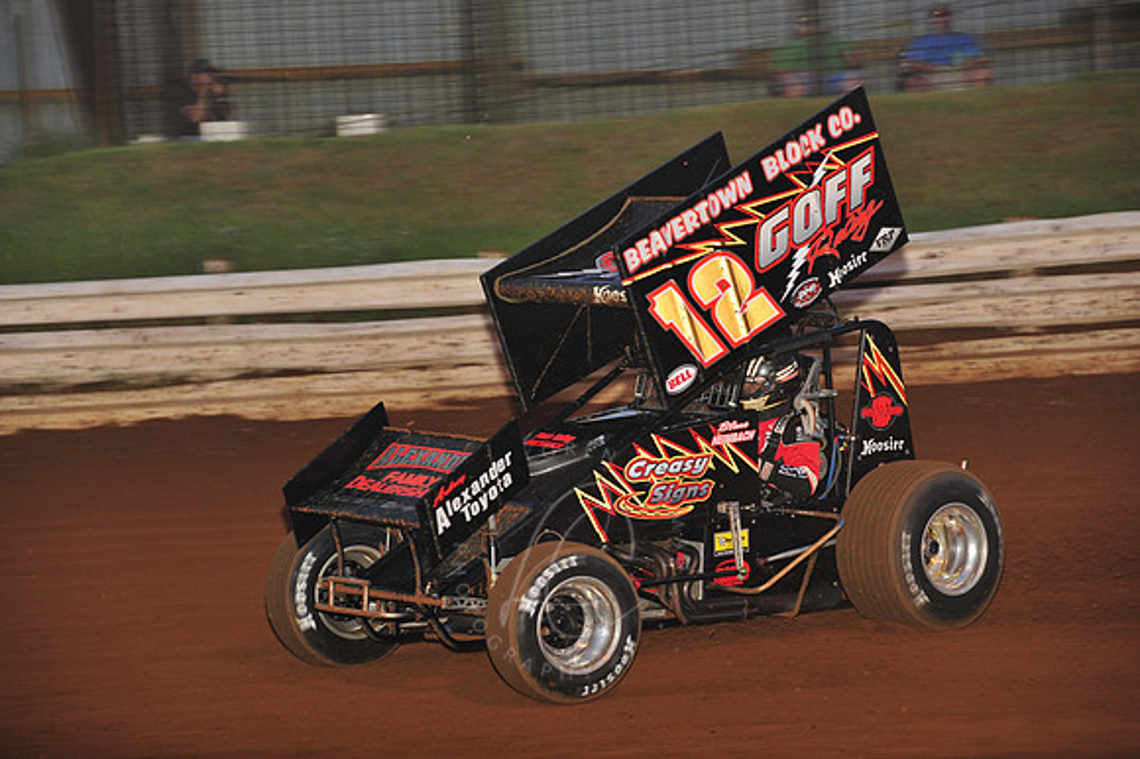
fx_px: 4905
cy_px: 380
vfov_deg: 8.8
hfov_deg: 13.3
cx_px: 570
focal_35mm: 155
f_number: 6.3
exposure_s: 1/320
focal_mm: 155
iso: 800
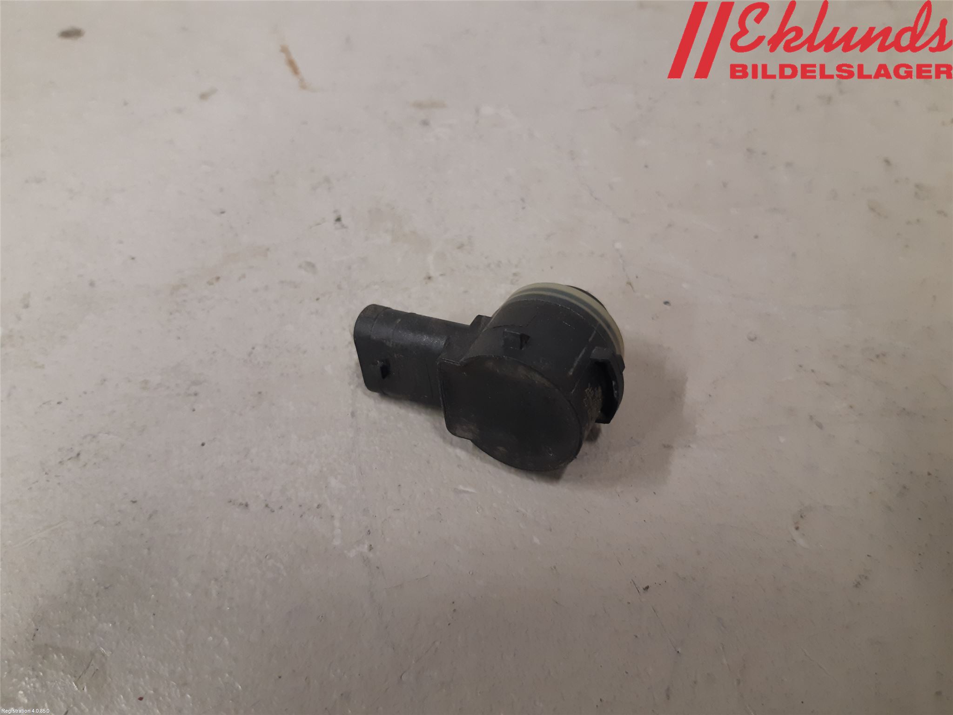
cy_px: 358
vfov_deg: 53.1
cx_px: 476
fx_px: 716
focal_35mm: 26
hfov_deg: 67.3
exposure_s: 1/50
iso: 160
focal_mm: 3.93
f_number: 1.7
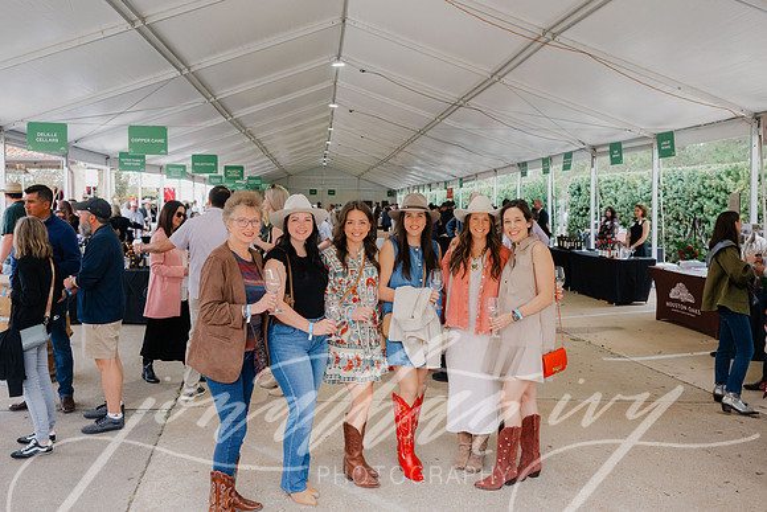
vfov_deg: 42.3
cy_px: 256
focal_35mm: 31
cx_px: 384
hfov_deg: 60.3
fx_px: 661
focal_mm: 31
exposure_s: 1/250
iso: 1800
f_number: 5.6
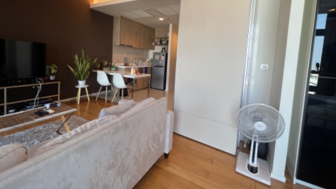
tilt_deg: -2.4
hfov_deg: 103.0
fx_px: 134
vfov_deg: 69.0
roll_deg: -2.8
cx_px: 166
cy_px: 67
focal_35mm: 15
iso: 160
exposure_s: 1/99
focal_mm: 1.57
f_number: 1.8
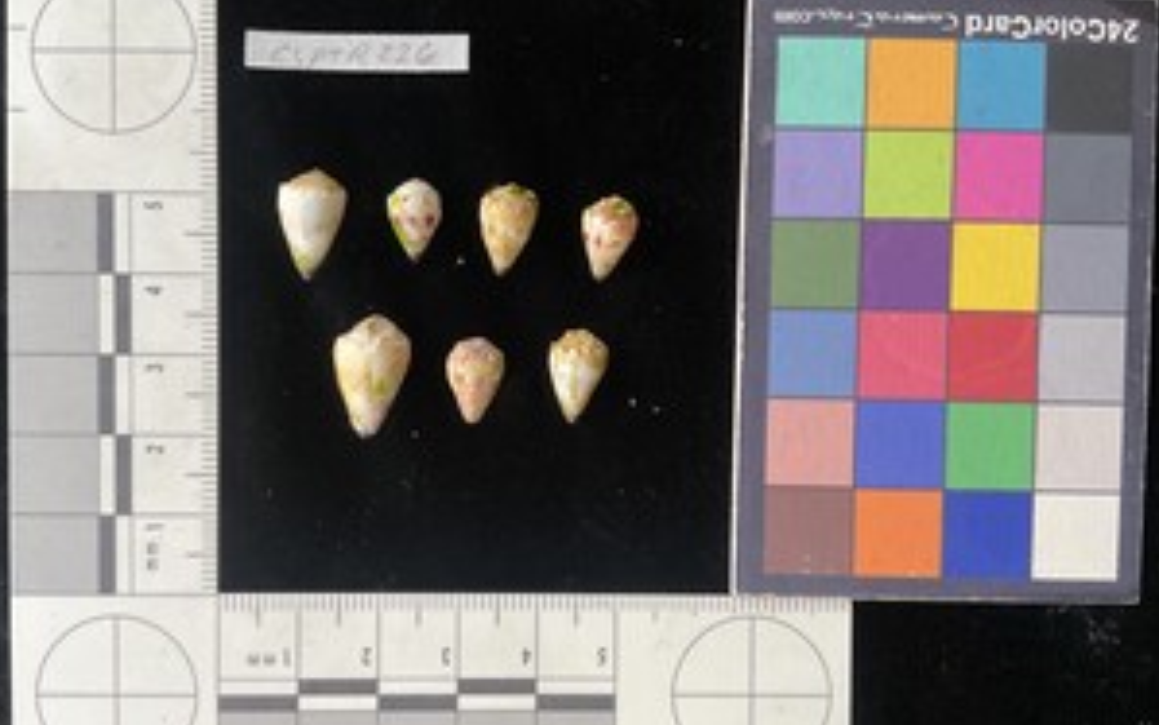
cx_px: 558
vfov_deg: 35.3
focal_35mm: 36
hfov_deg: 54.0
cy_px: 378
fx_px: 1137
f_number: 1.8
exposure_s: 1/60
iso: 200
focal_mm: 3
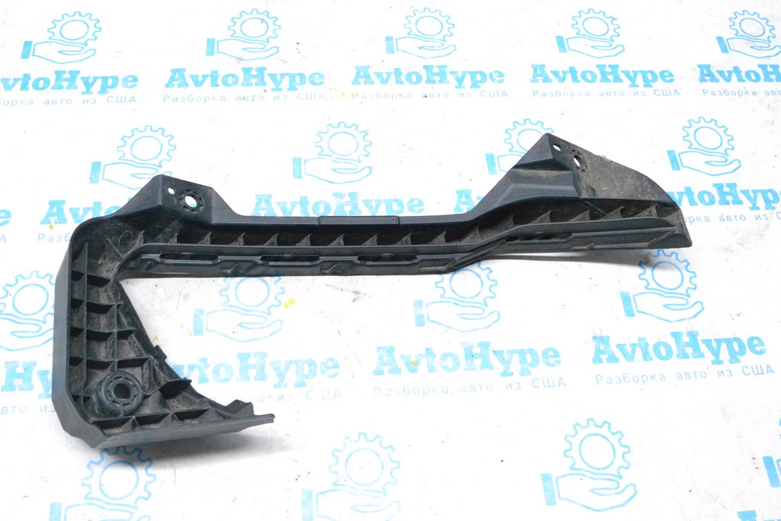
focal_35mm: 36
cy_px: 260
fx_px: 781
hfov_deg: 53.1
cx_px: 390
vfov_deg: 36.9
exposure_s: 1/125
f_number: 10
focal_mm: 24
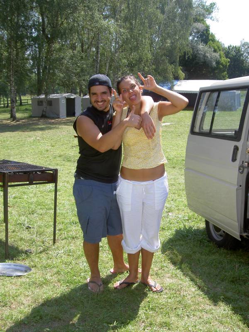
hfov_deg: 36.8
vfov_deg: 47.9
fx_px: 374
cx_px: 124
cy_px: 166
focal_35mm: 39
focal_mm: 8
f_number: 4.7
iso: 100
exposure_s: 1/200
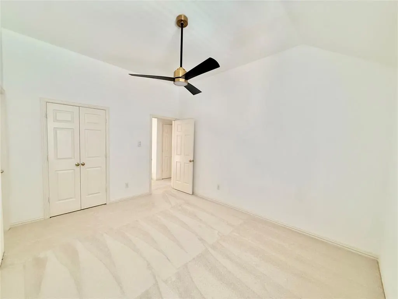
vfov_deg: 85.7
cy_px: 150
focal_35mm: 14
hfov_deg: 102.1
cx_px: 199
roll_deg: -1.5
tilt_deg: -1.2
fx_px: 161
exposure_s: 1/99
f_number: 2.2
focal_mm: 2.22
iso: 320
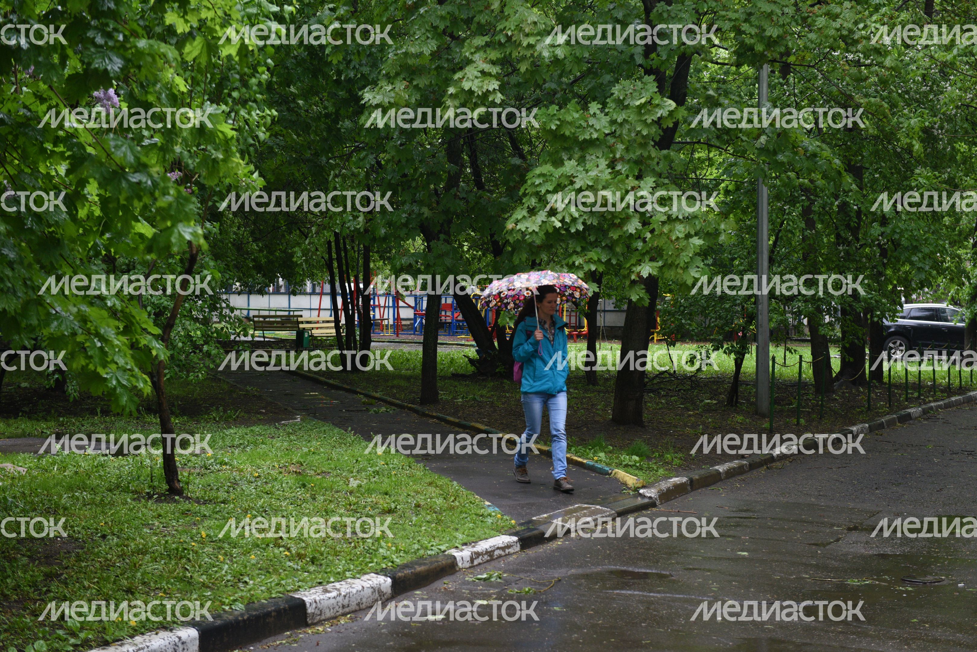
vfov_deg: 19.5
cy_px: 326
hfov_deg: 28.8
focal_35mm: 70
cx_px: 488
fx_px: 1900
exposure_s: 1/500
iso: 1250
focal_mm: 70
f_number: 3.5
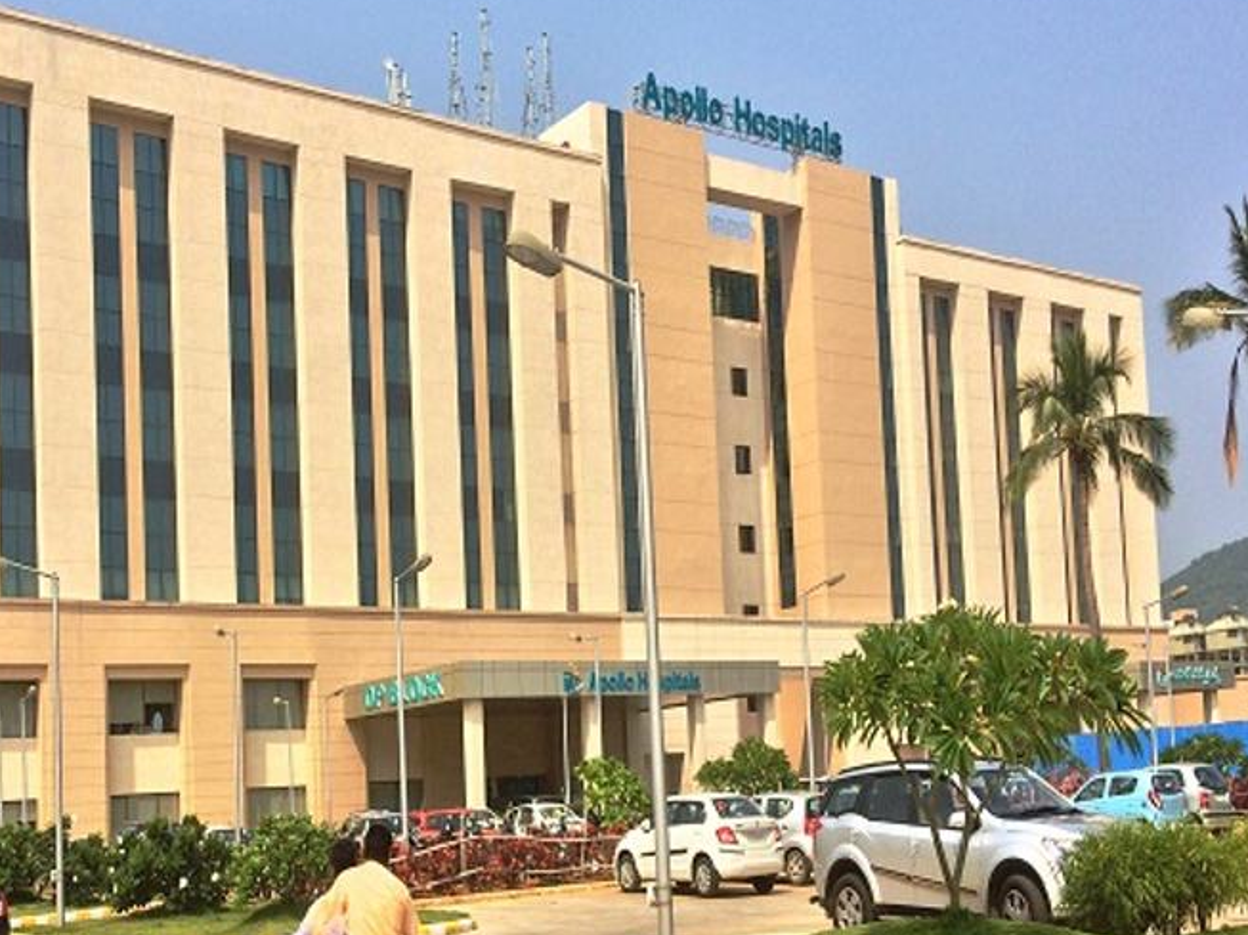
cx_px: 445
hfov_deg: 46.3
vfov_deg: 35.9
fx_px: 1441
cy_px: 525
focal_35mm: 40
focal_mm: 4.15
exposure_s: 1/2740
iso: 32
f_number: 2.2
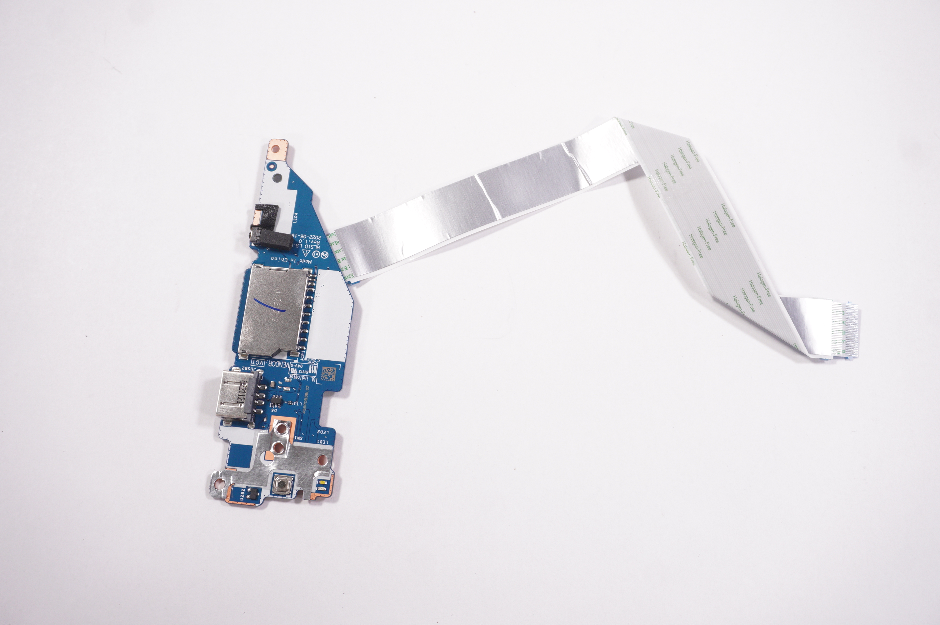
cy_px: 312
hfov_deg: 49.6
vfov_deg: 34.1
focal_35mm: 39
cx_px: 470
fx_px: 1017
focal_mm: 26
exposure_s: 1/200
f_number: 5.6
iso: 800
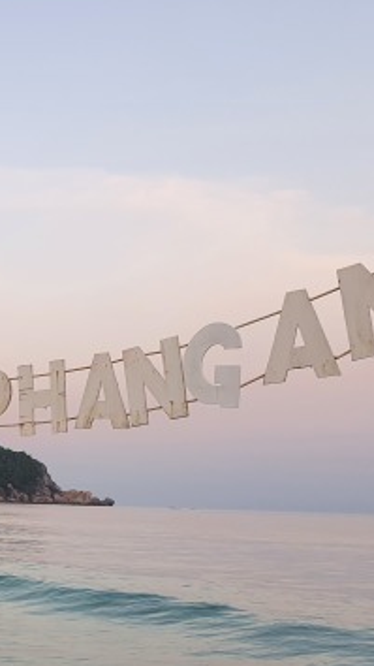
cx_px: -141
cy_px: 473
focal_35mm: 56
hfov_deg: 19.4
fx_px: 988
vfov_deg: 36.6
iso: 64
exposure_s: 1/100
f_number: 2.4
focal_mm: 4.32
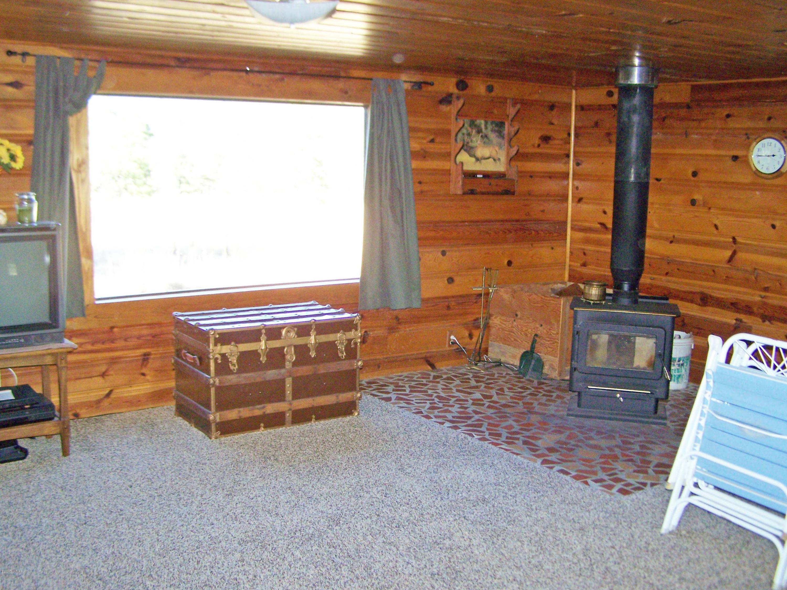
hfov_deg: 49.0
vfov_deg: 37.7
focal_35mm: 38
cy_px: 295
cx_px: 394
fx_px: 864
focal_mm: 6.3
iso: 160
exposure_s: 1/60
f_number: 2.8
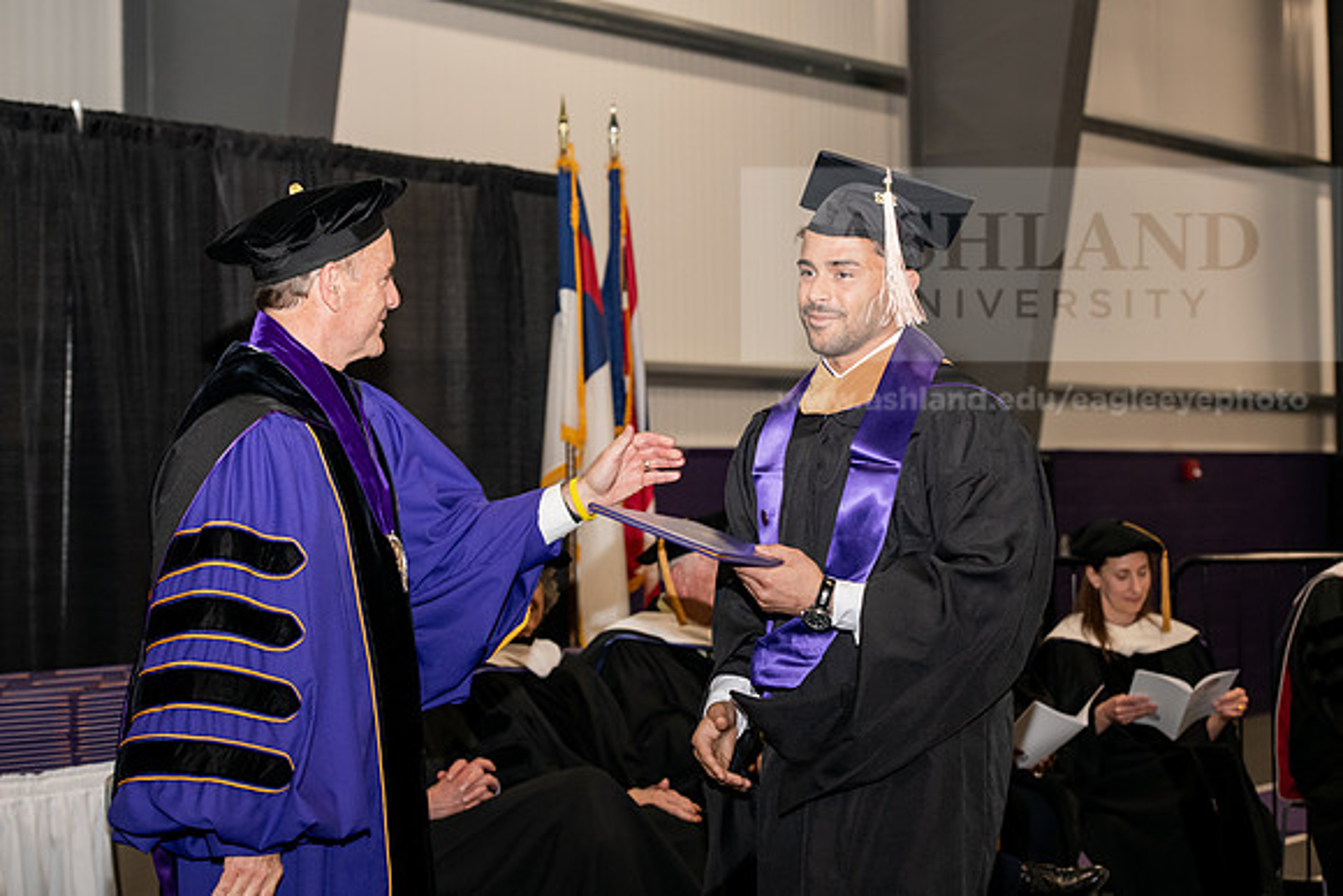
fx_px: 3060
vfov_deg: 16.7
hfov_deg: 24.8
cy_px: 448
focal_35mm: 82
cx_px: 672
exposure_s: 1/200
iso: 1600
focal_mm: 82
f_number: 5.6
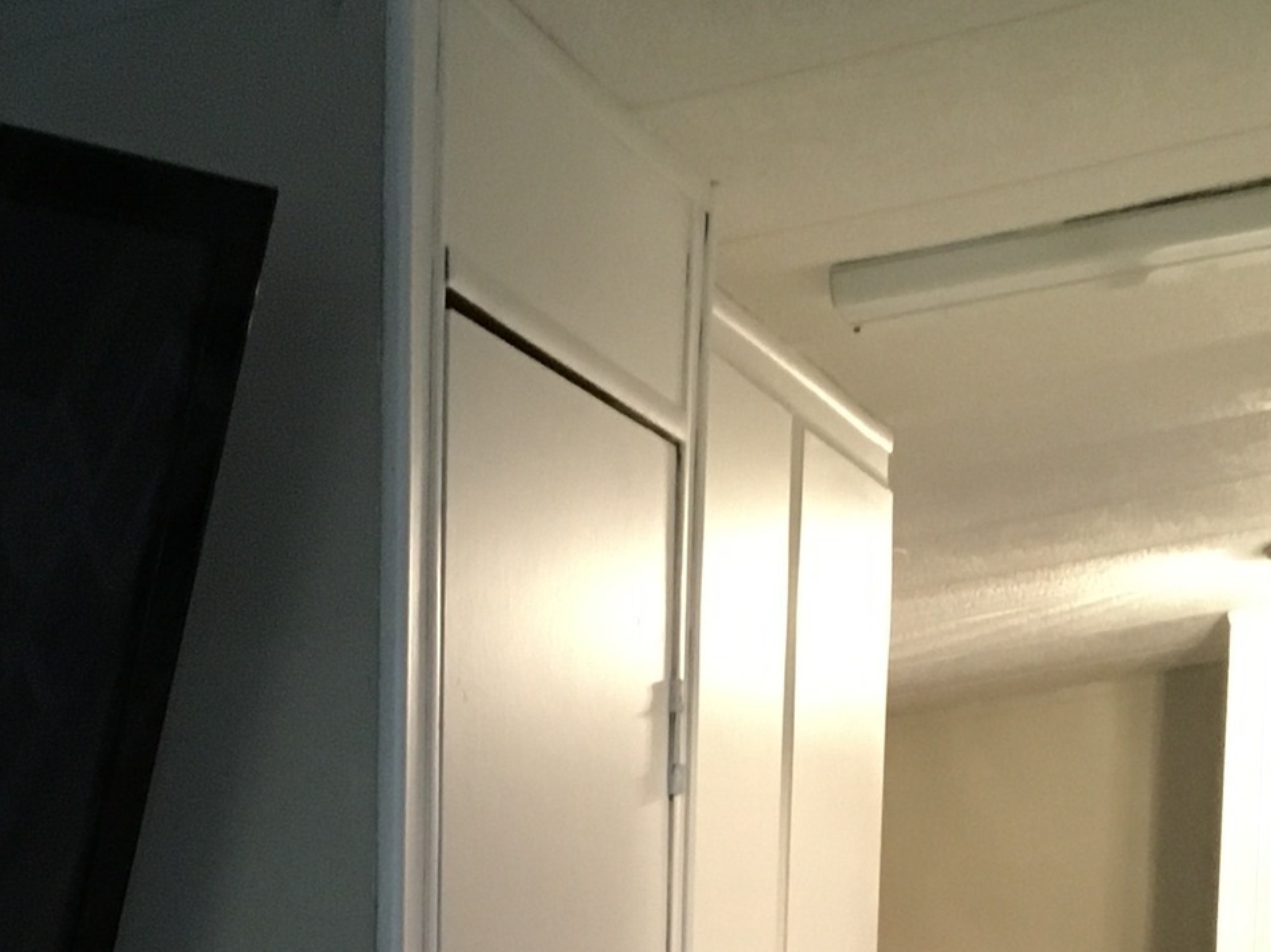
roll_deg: -1.2
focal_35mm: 93
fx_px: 3414
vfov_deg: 15.0
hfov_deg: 20.9
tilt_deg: -2.2
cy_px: 1326
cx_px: 260
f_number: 2.2
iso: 200
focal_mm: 4.15
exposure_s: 1/15
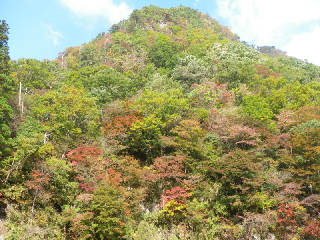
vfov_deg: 40.7
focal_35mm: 35
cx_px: 160
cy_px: 120
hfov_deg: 52.6
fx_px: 324
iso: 64
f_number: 3.8
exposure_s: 1/160
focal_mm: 6.2
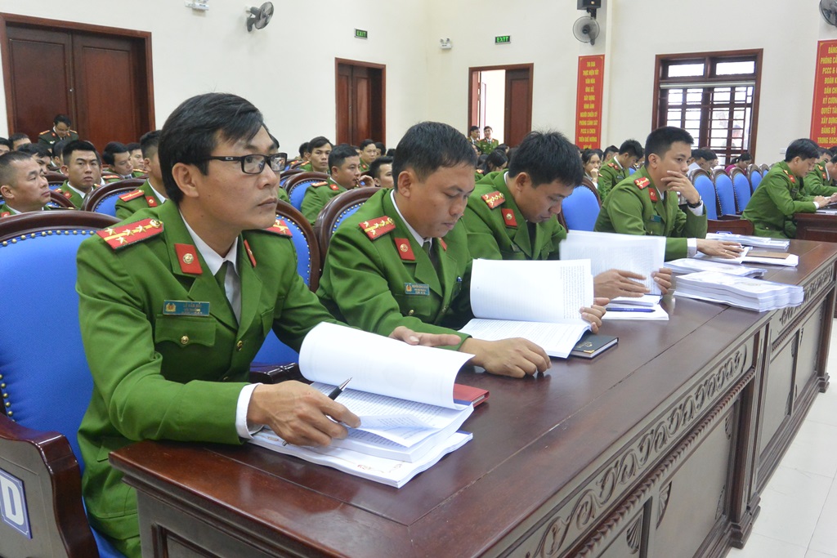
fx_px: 674
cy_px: 279
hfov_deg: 63.7
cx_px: 418
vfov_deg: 45.0
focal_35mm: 29
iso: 800
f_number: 3.5
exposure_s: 1/30
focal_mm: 11
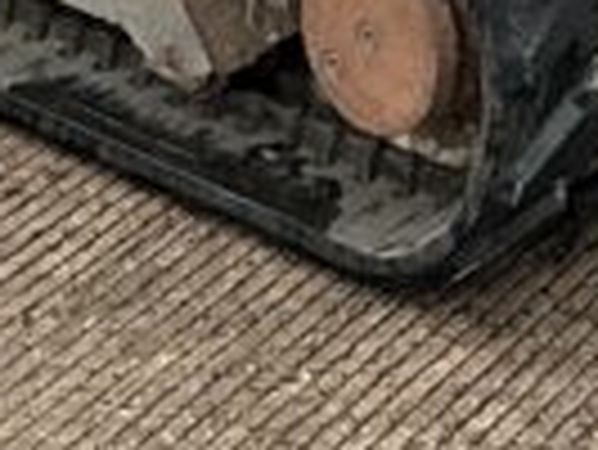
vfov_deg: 6.0
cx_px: 661
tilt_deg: -3.8
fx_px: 3735
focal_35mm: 216
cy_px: -1192
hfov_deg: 9.1
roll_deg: -2.2
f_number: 1.8
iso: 25
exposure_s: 1/314
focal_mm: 3
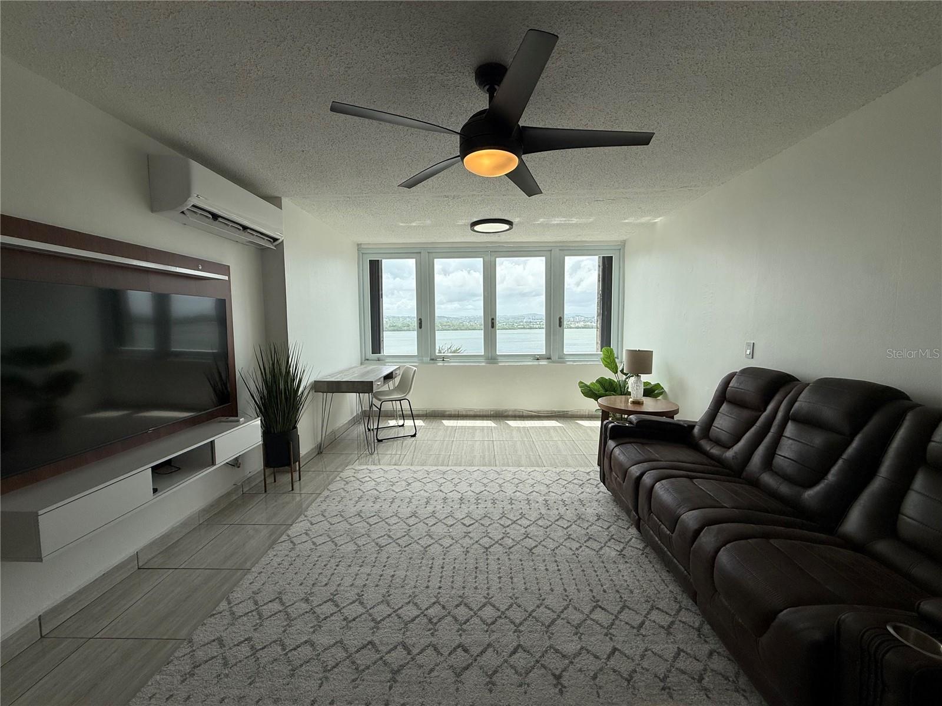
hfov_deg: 102.1
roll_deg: -0.2
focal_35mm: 14
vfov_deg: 85.7
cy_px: 353
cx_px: 471
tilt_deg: -4.1
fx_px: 381
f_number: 2.2
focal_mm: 2.22
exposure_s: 1/1145
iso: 64
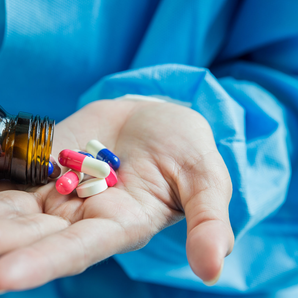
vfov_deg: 20.2
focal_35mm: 86
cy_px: 167
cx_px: 72
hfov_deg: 20.0
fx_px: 838
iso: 250
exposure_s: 1/100
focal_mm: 60
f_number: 6.3
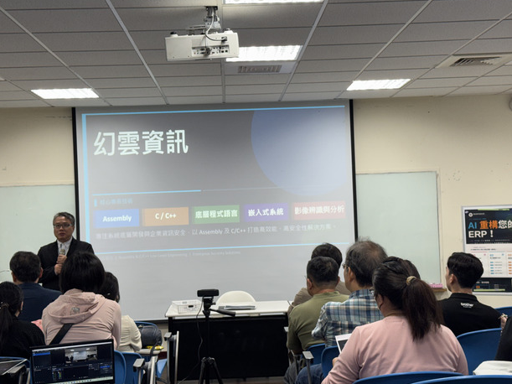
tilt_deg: +0.8
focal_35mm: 55
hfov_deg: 34.9
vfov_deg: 26.6
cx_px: 259
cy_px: 194
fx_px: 813
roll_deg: +2.1
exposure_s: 1/60
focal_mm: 6.76
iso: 50
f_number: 1.78
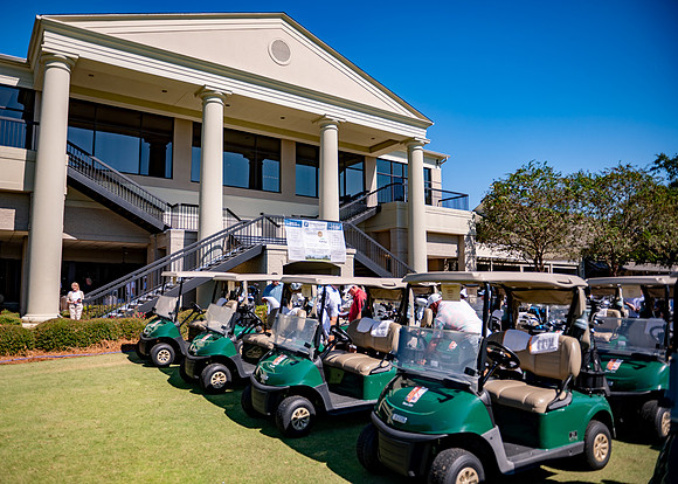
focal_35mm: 25
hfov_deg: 69.8
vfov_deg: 53.1
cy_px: 242
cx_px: 314
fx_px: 485
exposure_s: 1/4000
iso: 100
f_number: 2.8
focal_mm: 24
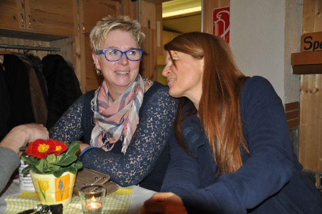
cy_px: 107
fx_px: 322
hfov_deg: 53.2
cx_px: 161
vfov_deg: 36.8
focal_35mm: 36
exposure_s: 1/60
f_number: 3.8
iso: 800
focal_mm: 24
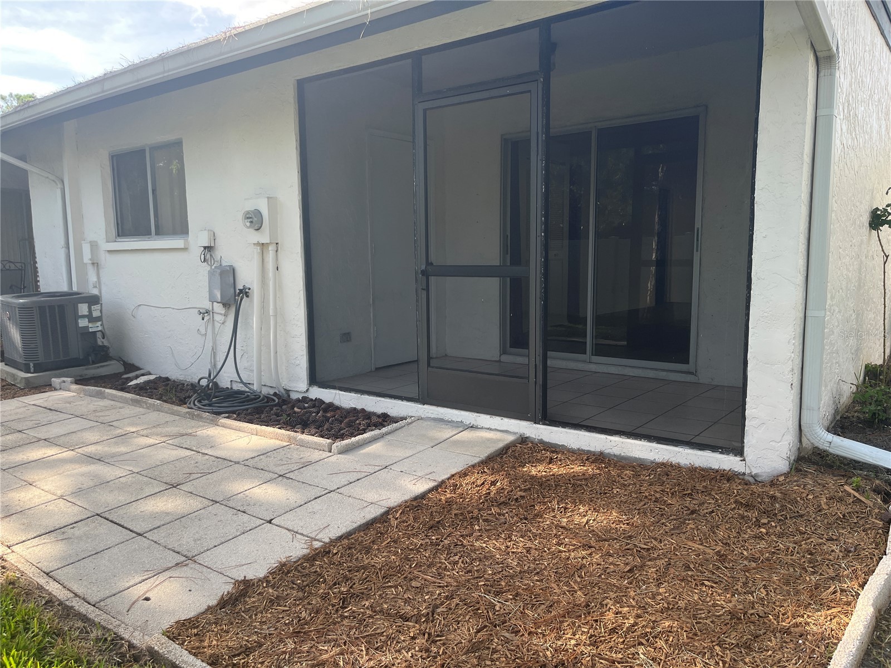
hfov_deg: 67.3
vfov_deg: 53.1
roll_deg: +1.3
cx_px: 446
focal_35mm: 26
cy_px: 334
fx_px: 669
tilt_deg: -6.8
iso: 50
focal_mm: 5.1
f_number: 1.6
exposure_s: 1/611
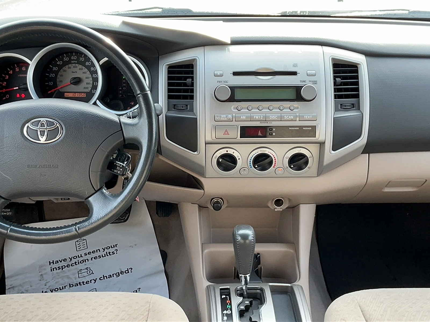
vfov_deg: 37.7
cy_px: 161
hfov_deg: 49.0
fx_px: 472
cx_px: 215
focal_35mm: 38
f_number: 1.8
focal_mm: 3
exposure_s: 1/60
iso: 32
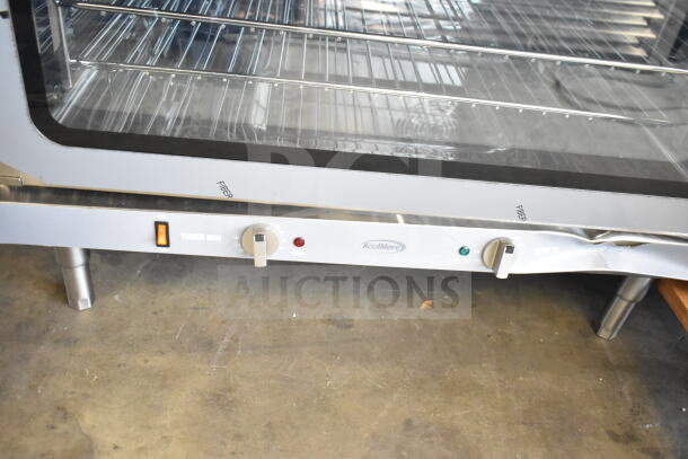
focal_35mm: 33
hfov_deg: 57.2
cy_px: 230
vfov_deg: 40.0
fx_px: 631
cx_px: 344
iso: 5600
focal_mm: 22
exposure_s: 1/30
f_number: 3.8
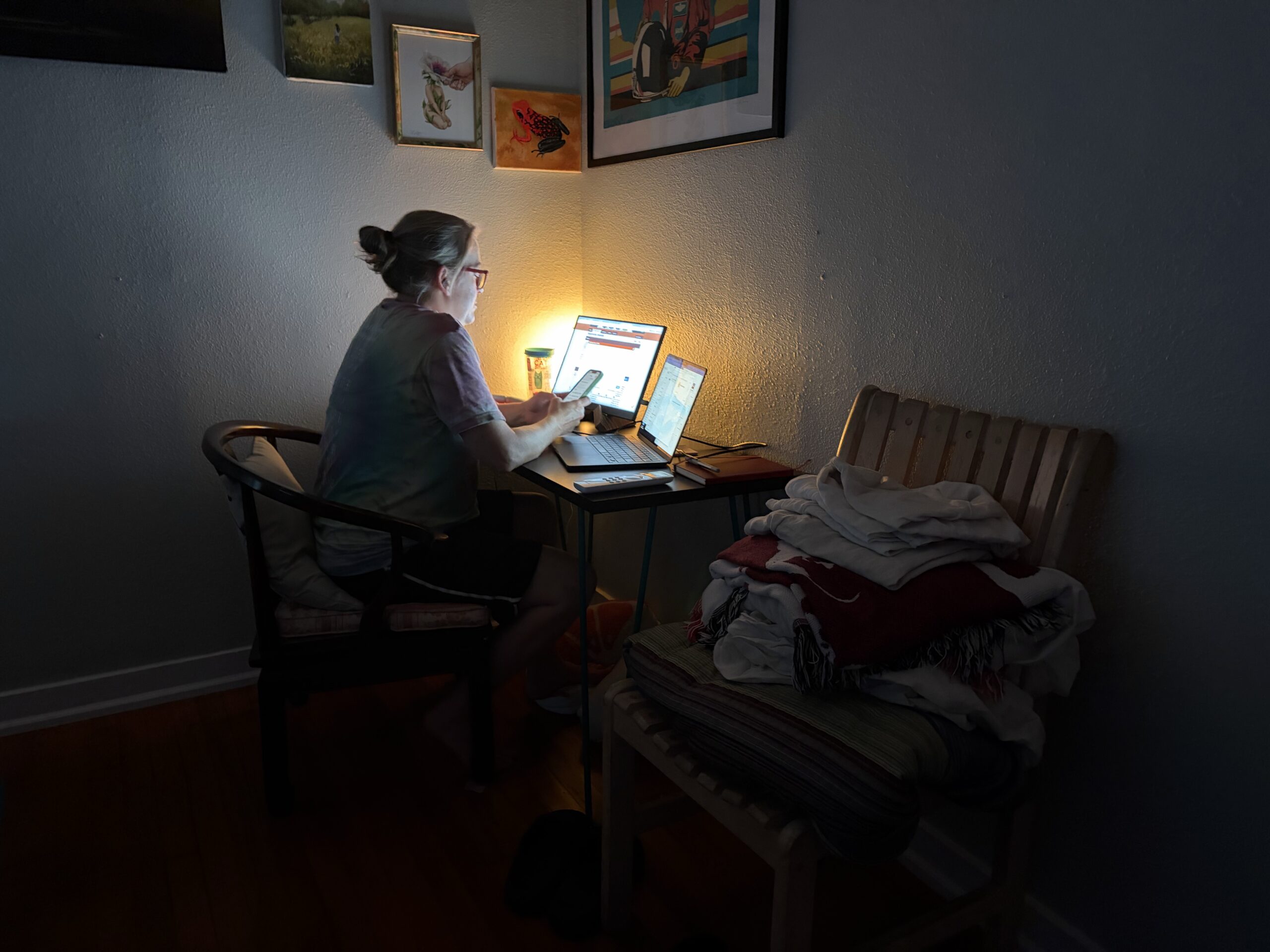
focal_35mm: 26
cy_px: 476
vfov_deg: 53.1
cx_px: 635
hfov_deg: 67.3
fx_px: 954
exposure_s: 1/30
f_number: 1.6
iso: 640
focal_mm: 5.96
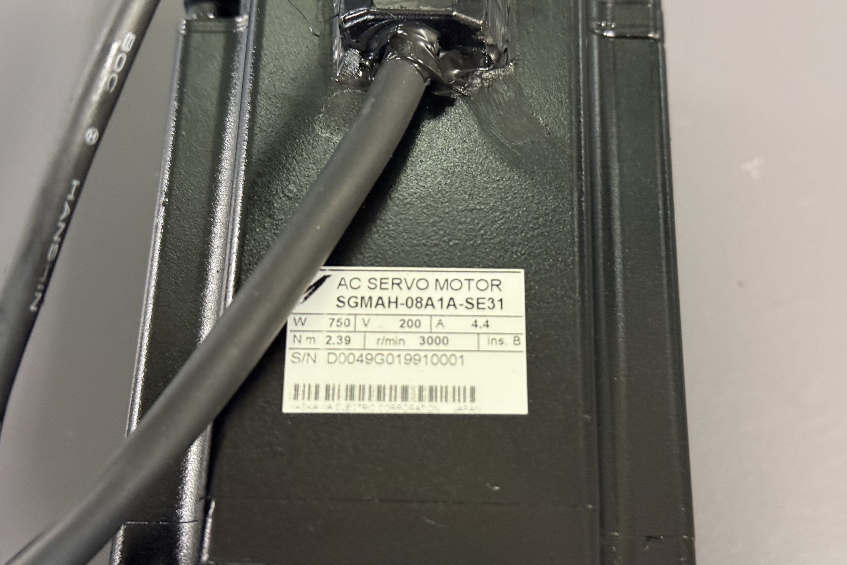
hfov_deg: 39.6
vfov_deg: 27.0
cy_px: 272
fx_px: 1176
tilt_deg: -65.8
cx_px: 424
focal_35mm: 50
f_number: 1.78
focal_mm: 6.76
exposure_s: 1/33
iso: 500
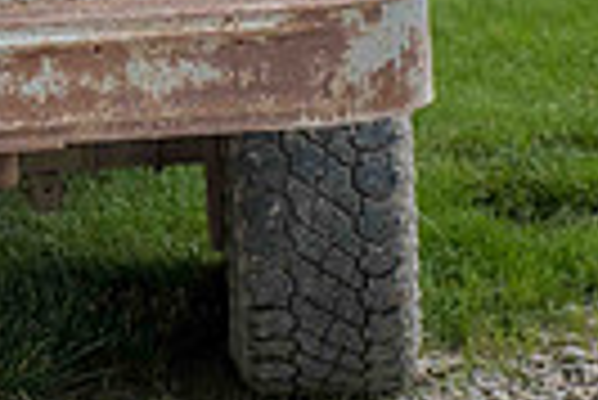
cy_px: -317
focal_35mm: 349
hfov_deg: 5.9
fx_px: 5804
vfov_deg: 3.9
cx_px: -180
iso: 400
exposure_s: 1/1600
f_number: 4
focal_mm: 80
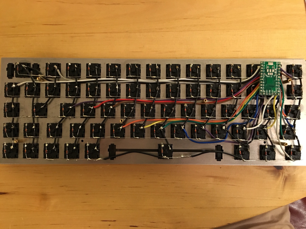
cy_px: 114
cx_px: 153
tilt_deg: -86.3
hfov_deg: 61.7
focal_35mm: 29
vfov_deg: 48.2
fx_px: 256
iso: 50
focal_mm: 4.15
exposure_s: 1/4
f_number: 2.2
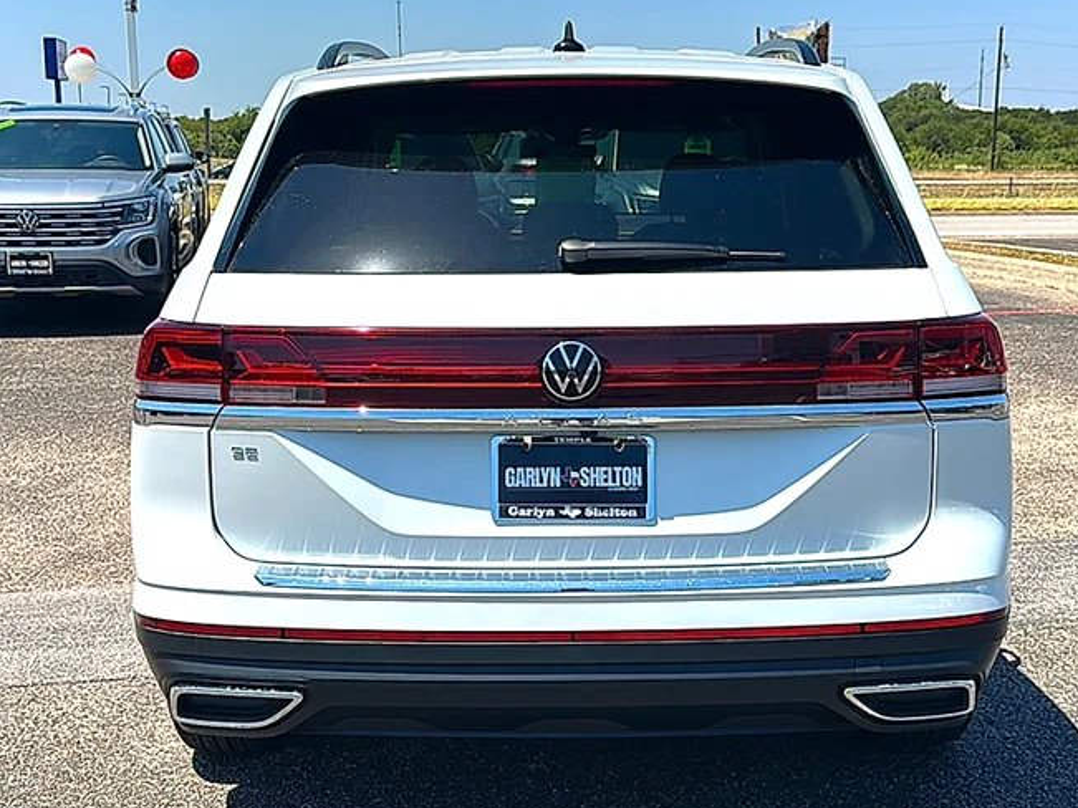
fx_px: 1339
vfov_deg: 33.6
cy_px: 418
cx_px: 578
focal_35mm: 43
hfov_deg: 43.8
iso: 80
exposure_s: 1/6289
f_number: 1.78
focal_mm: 6.86
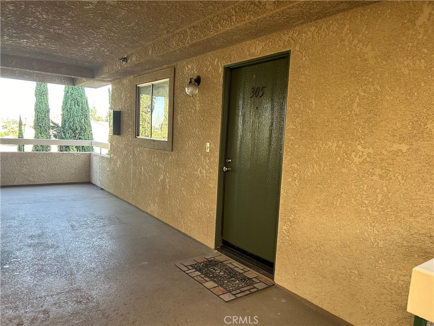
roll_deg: -2.3
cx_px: 217
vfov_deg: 53.1
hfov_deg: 67.3
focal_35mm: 26
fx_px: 326
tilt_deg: -5.8
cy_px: 163
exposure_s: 1/121
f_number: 1.5
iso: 80
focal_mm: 5.7
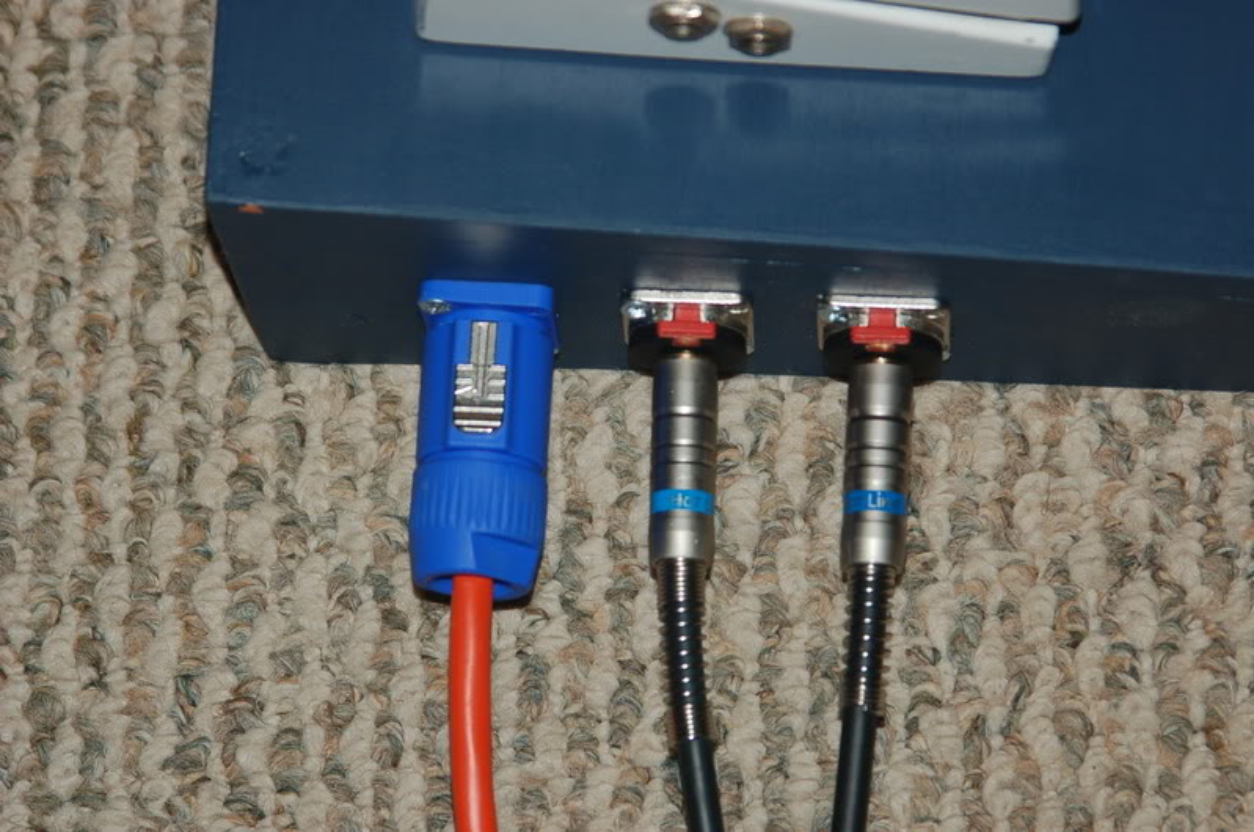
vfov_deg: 6.8
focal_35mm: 202
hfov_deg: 10.2
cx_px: 627
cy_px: 416
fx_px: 7042
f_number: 5.6
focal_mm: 135
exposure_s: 1/125
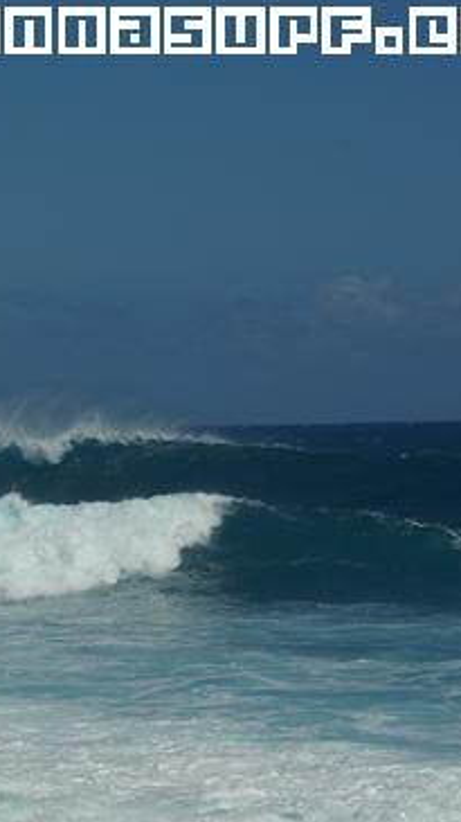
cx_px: -20
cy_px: 410
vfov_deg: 13.0
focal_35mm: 166
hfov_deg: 7.3
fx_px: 3612
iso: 100
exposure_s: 1/750
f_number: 8
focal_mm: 70
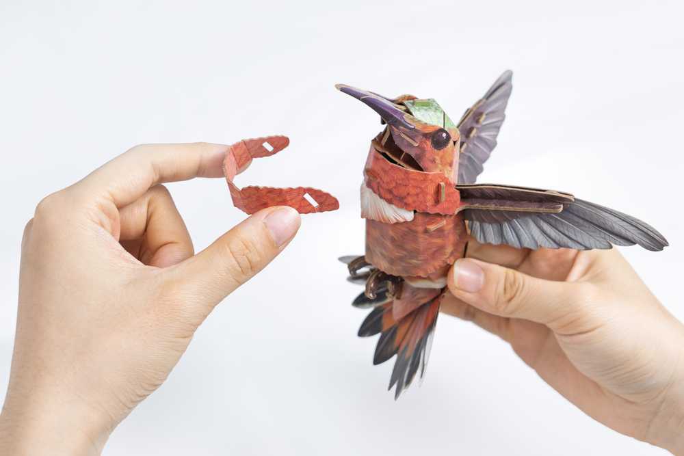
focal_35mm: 79
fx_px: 1501
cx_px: 342
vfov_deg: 17.3
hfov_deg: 25.7
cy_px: 228
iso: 125
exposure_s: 1/160
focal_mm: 53
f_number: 6.3
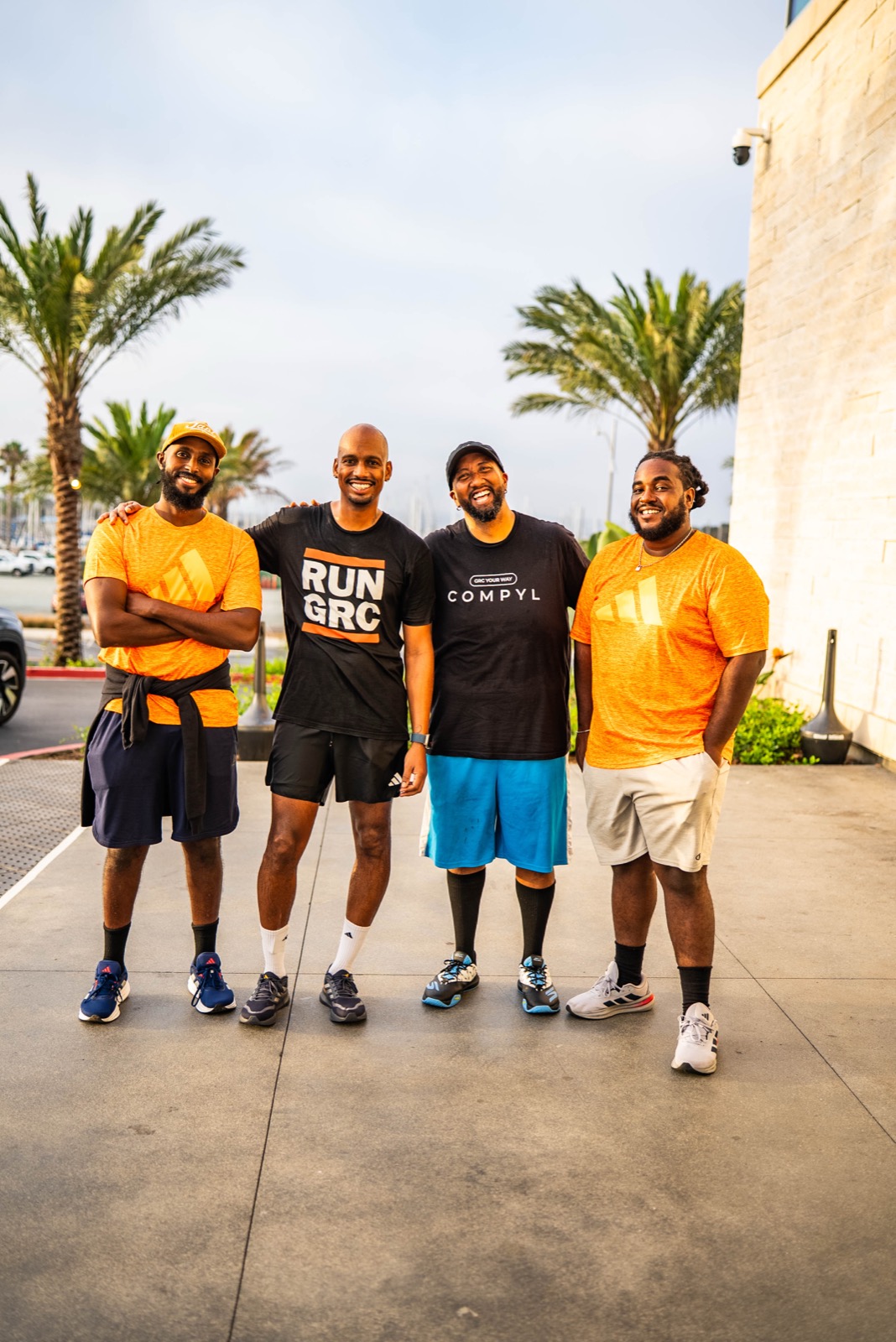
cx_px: 448
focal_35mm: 35
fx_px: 1305
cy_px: 671
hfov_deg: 37.9
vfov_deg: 54.4
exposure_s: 1/400
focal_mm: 35
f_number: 2
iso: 160
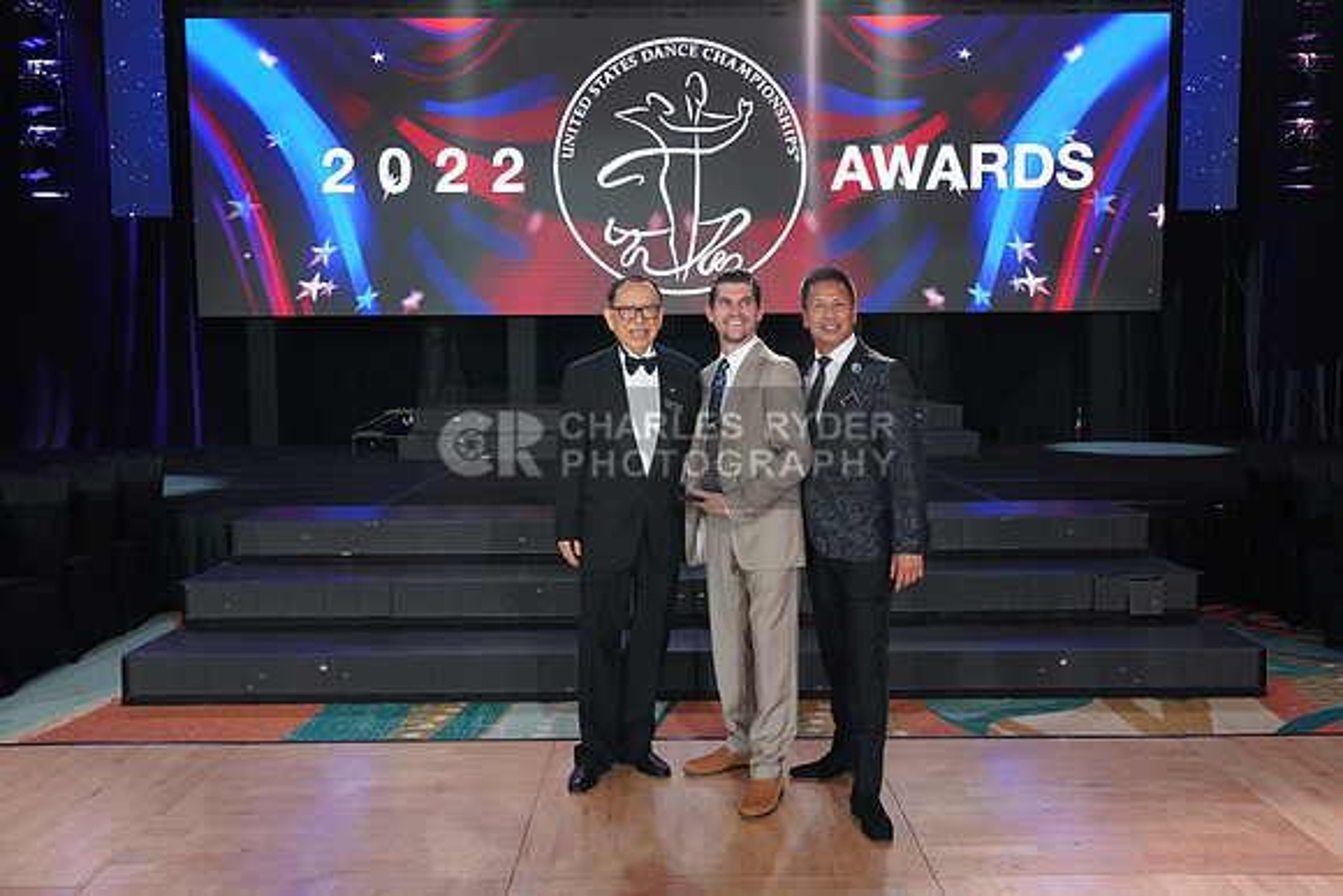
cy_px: 448
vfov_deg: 43.6
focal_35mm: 30
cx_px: 672
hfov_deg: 61.9
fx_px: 1119
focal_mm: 30
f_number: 6.3
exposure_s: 1/200
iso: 2500
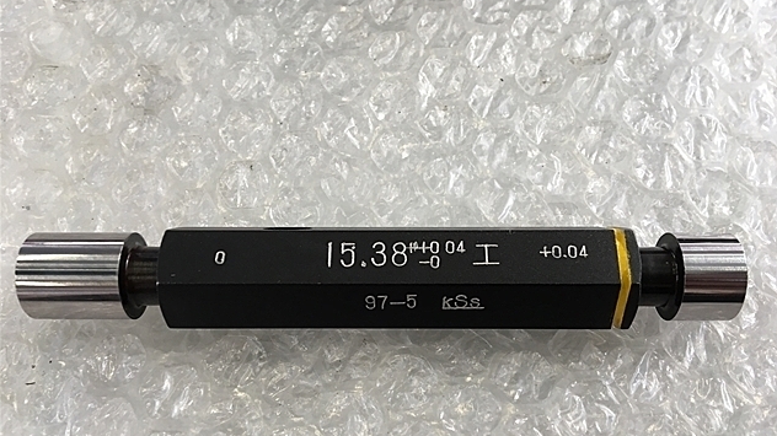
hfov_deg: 61.0
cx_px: 392
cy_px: 271
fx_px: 659
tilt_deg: -69.7
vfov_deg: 36.4
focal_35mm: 32
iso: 25
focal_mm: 4.15
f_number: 2.2
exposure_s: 1/40
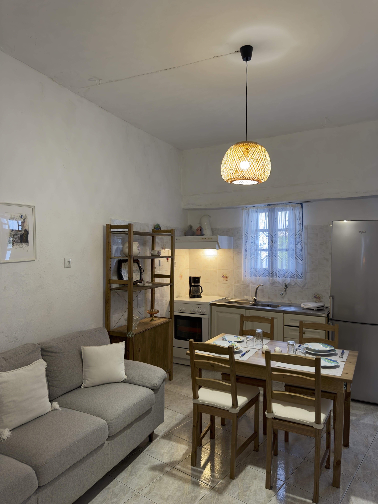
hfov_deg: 56.8
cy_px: 252
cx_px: 189
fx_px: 349
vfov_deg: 71.6
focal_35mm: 24
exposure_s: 1/50
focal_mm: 6.76
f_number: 1.78
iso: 250
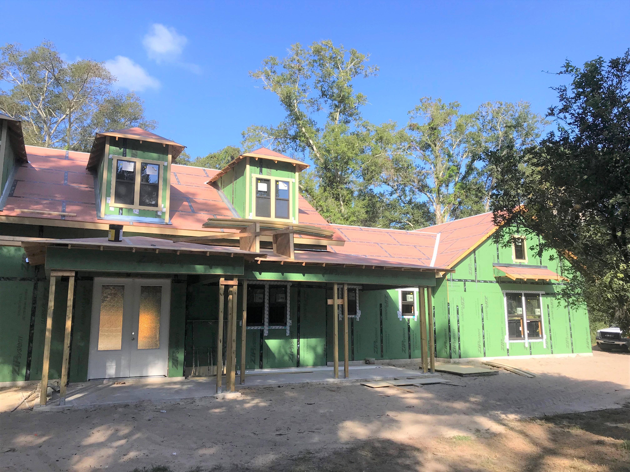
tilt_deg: +8.3
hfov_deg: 63.4
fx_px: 510
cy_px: 236
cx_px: 315
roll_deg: +0.8
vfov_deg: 49.7
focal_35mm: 28
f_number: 1.8
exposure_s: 1/1198
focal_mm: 3.99
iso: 20
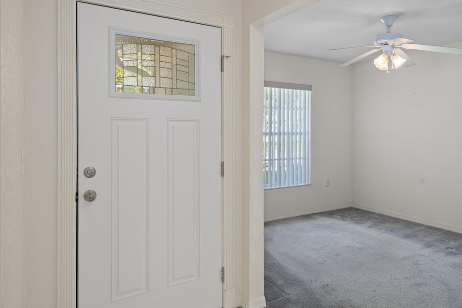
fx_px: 321
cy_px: 137
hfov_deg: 71.1
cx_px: 266
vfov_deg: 51.1
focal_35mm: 25
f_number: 8
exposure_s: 1/1.67
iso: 400
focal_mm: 21
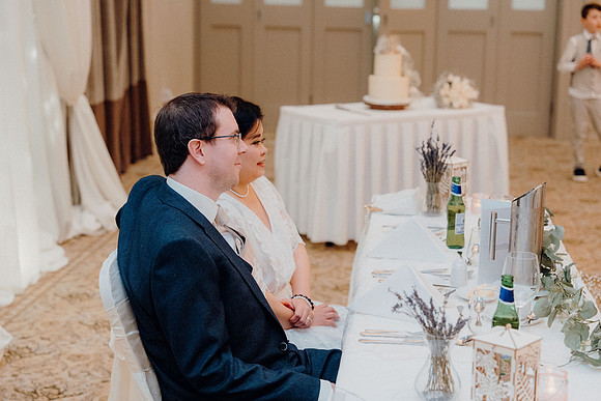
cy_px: 200
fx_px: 1152
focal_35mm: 69
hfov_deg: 29.2
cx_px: 300
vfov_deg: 19.7
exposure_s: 1/160
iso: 3200
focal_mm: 69
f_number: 3.5
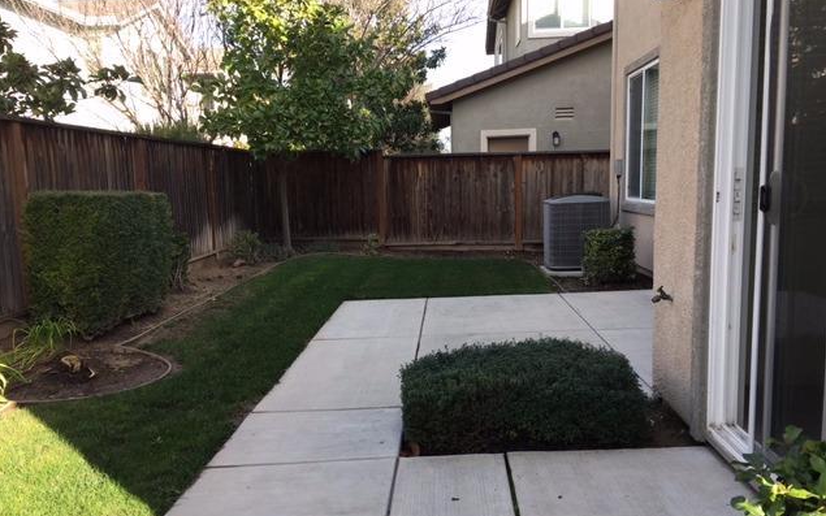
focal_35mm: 31
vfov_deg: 40.6
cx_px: 411
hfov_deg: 61.2
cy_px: 286
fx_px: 698
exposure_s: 1/227
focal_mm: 4.15
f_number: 2.2
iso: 25
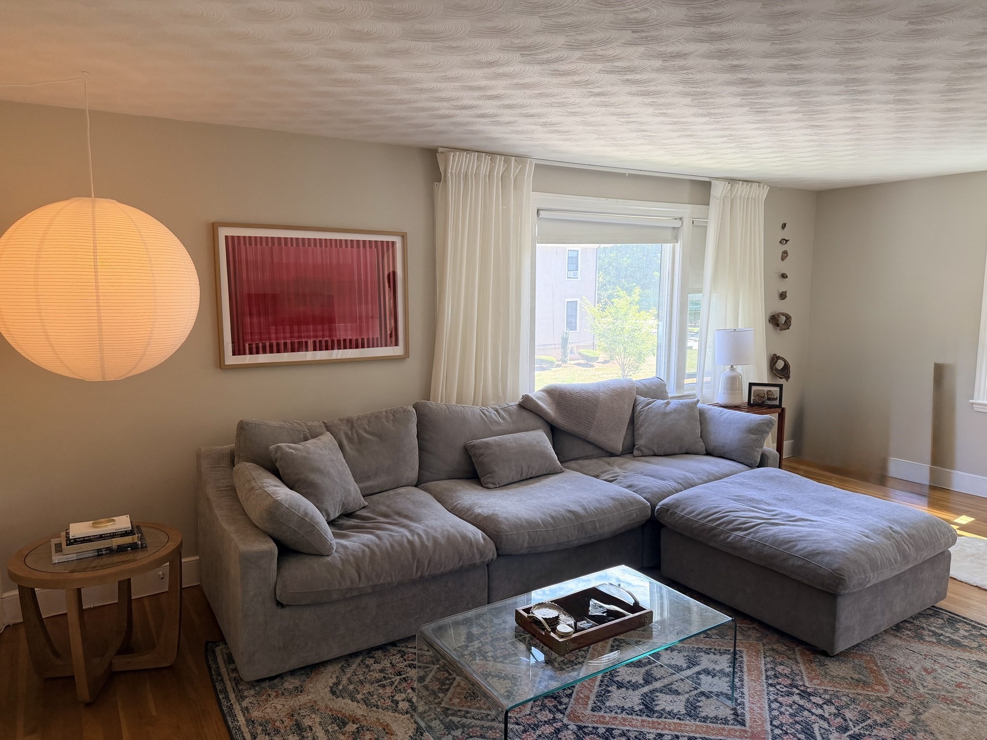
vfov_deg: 56.8
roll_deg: +0.1
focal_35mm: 24
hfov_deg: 71.6
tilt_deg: -7.8
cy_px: 370
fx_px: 684
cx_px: 494
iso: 160
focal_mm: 6.76
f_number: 1.78
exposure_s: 1/200
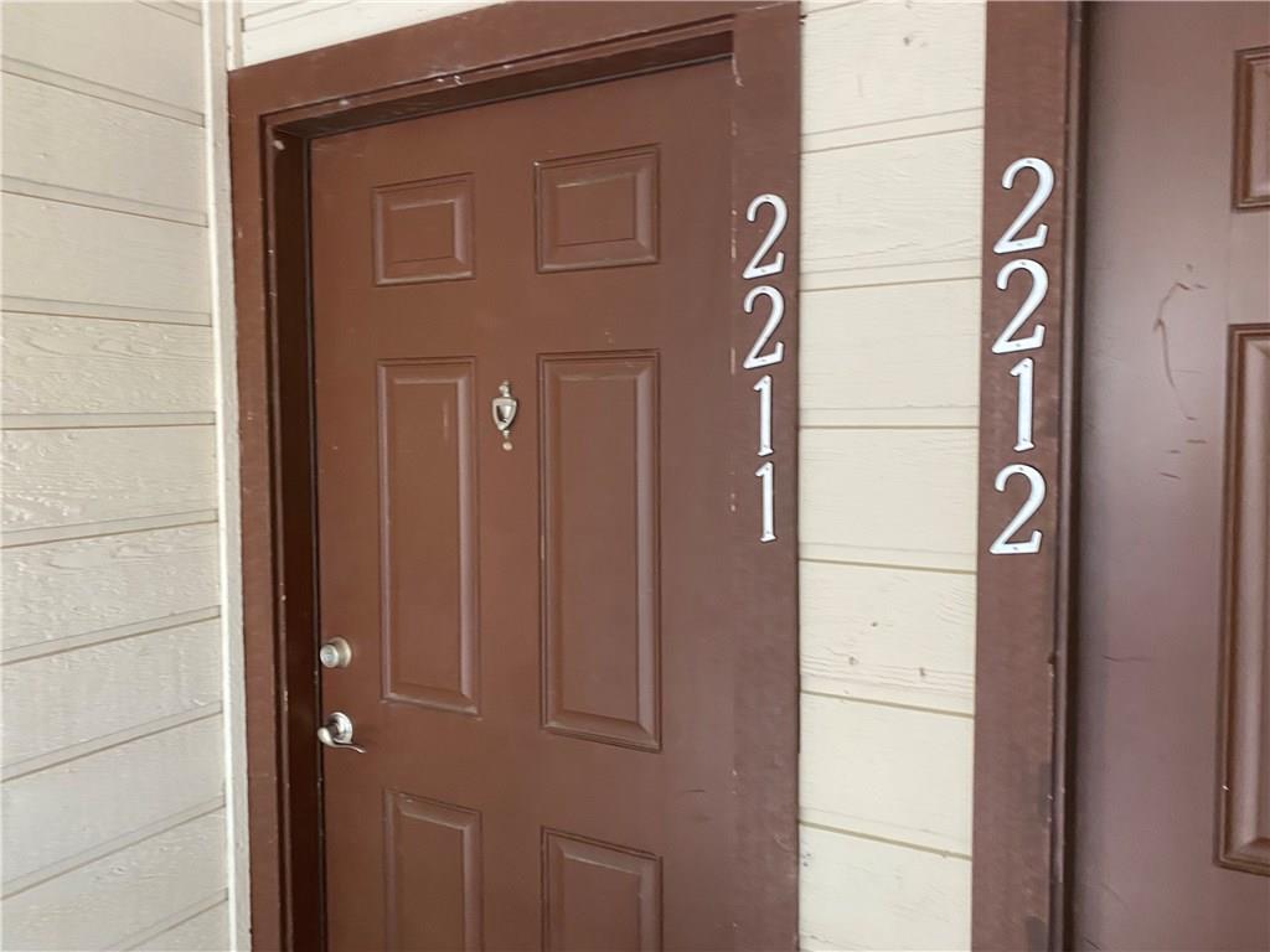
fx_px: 954
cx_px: 635
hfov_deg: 67.3
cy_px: 476
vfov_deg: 53.1
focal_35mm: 26
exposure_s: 1/60
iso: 160
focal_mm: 4.25
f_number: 1.8
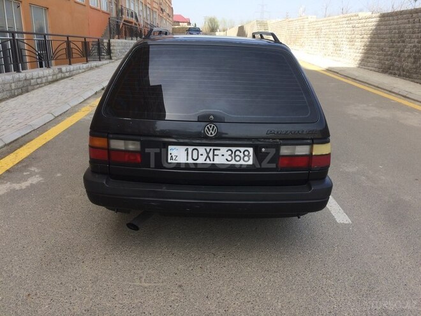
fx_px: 353
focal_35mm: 29
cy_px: 158
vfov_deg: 48.2
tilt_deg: -15.0
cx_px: 210
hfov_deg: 61.7
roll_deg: -1.1
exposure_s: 1/820
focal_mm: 4.15
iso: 32
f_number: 2.2
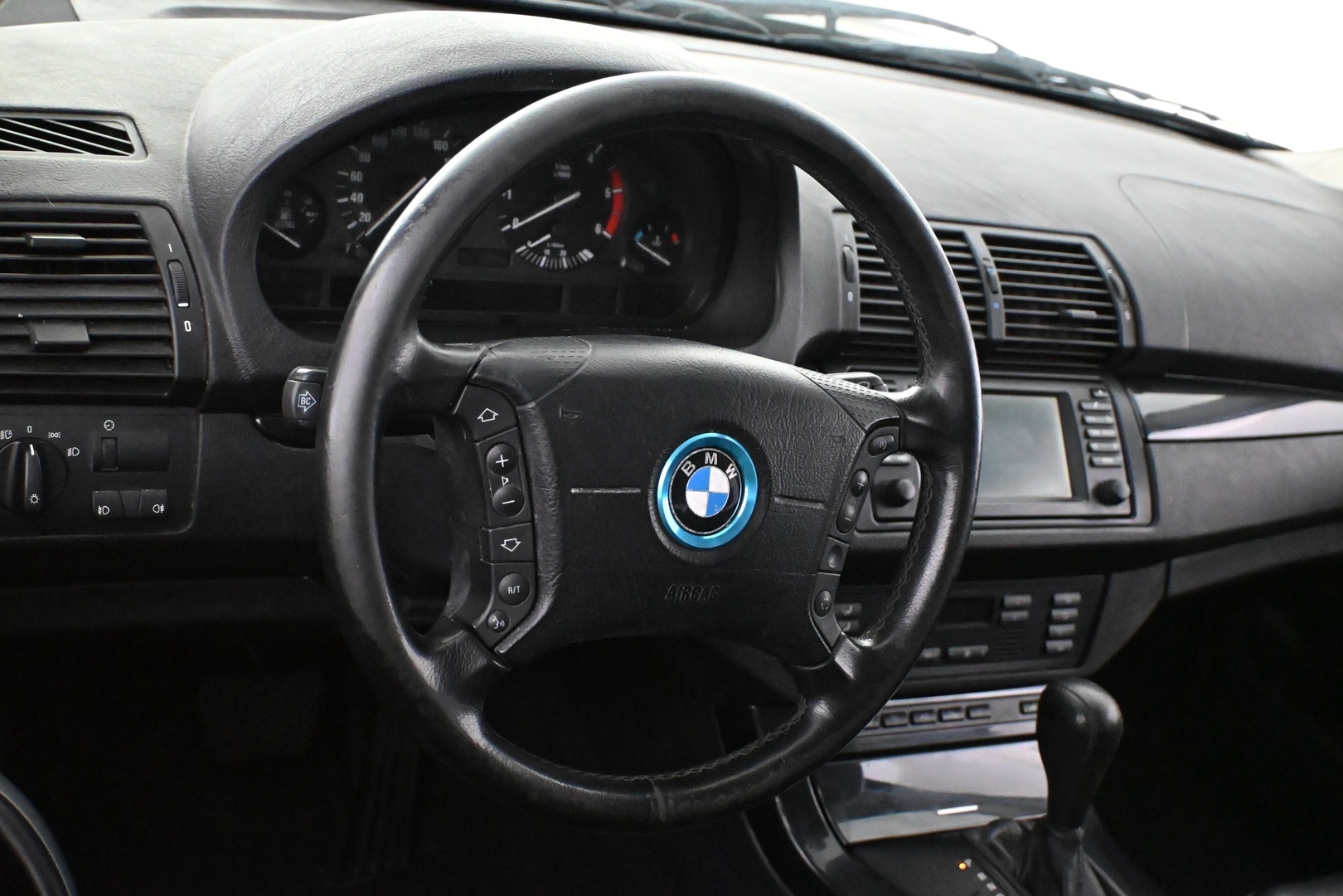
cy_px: 448
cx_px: 672
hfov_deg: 46.4
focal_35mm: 42
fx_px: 1567
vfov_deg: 31.9
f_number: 4.5
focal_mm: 28
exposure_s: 1/60
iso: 11400
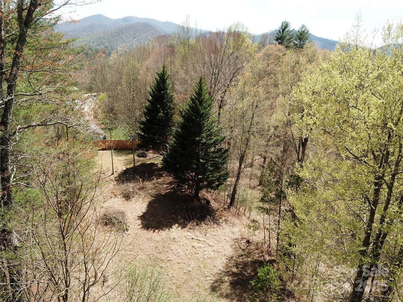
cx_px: 202
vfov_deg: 53.1
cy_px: 151
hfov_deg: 67.3
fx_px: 303
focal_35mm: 26
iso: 100
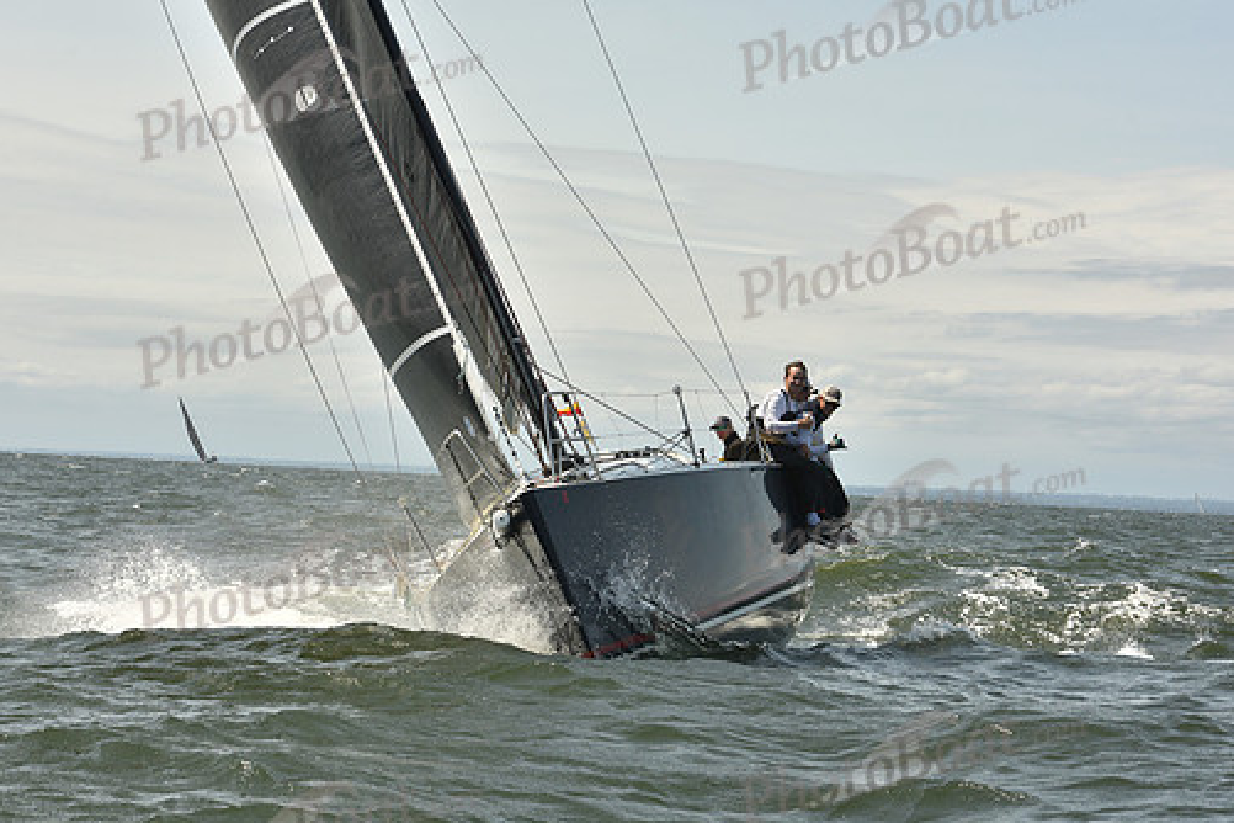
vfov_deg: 14.4
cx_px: 613
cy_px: 418
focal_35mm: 95
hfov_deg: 21.5
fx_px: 3256
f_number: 9
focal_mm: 82
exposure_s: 1/800
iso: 250
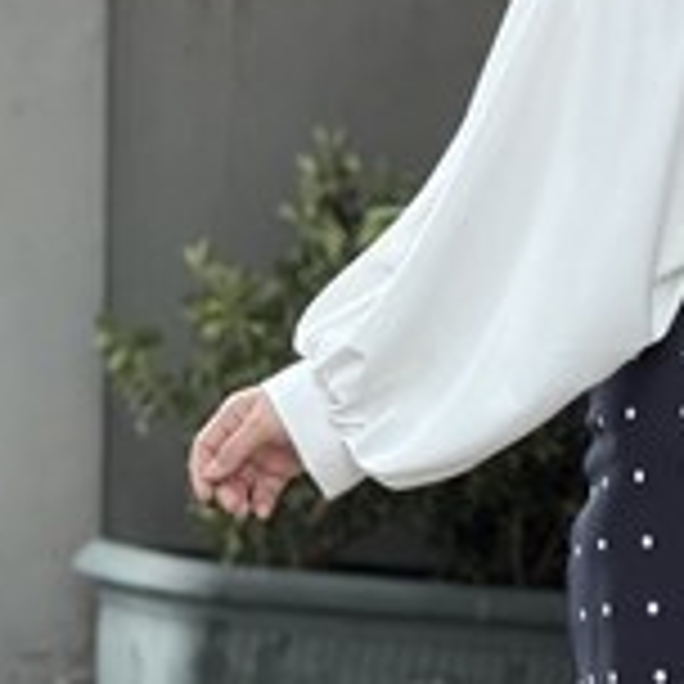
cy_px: 488
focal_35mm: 371
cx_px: 868
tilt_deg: -5.0
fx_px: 8294
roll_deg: -1.3
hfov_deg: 4.7
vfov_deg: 4.7
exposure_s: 1/100
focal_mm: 15.66
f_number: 2.8
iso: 400
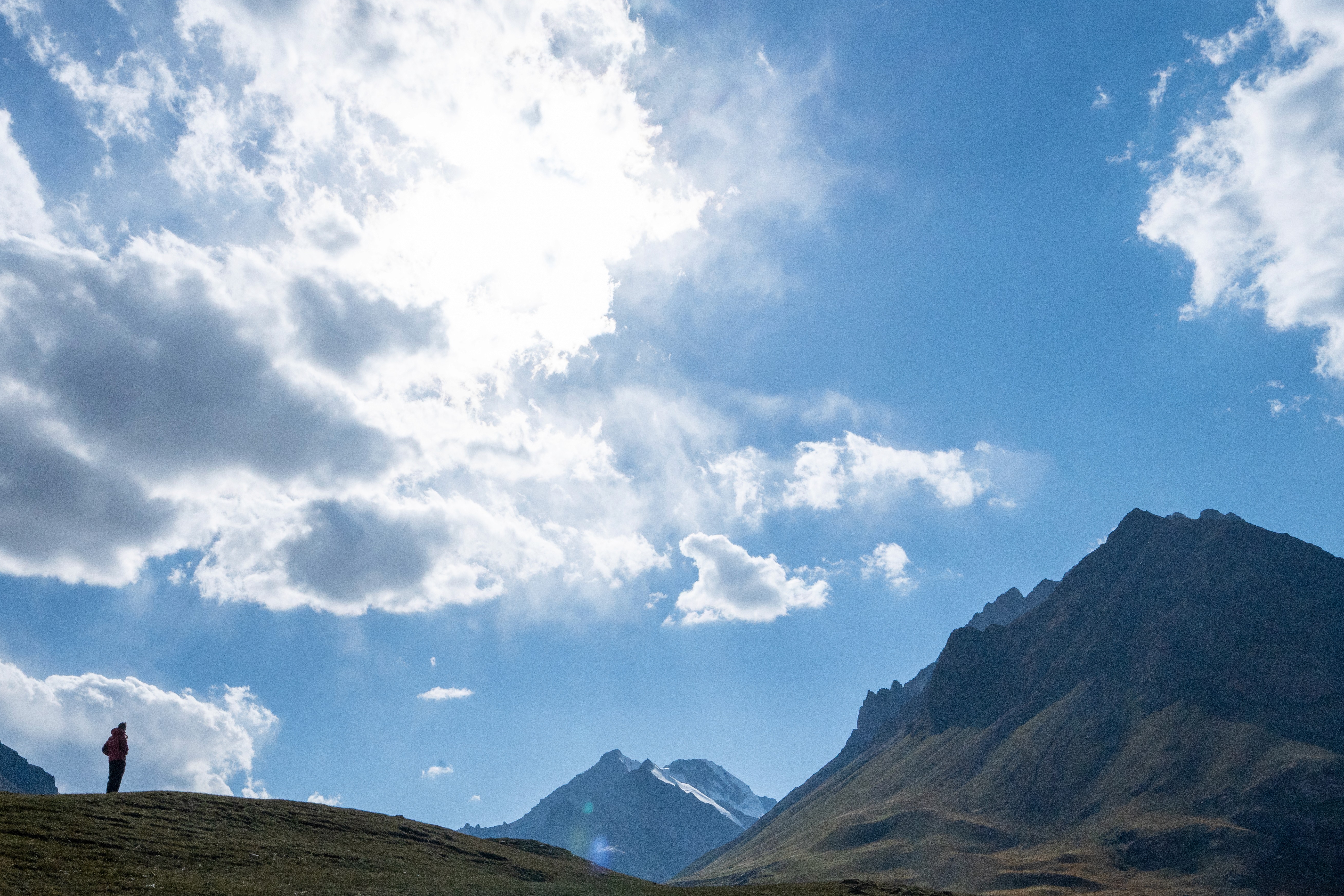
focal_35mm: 39
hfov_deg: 49.3
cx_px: 552
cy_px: 533
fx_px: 1456
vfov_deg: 34.1
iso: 2000
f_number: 18
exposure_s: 1/4000
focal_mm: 29
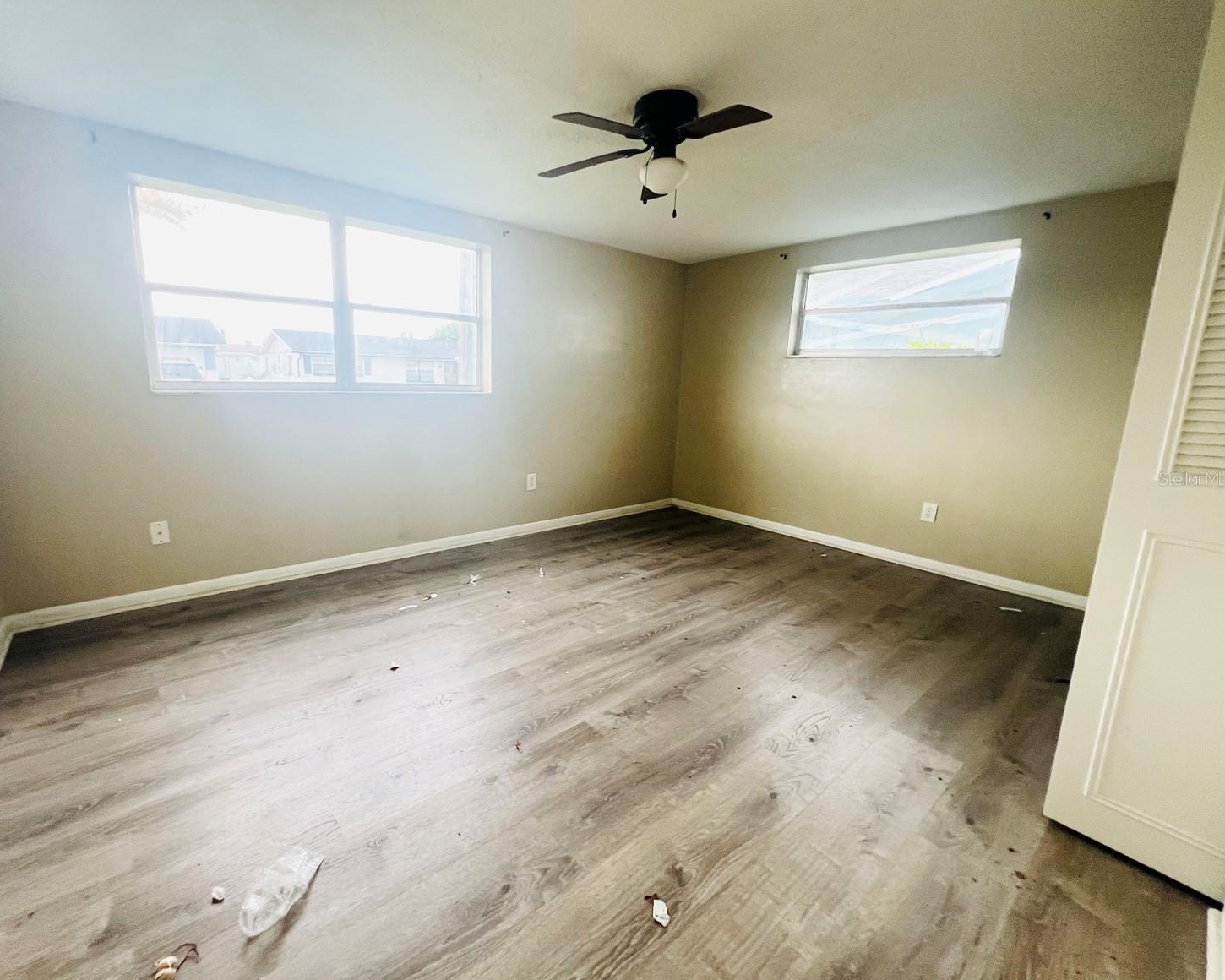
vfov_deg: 88.0
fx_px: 508
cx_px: 563
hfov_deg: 100.5
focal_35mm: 14
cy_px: 478
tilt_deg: -10.8
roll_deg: -0.7
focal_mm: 1.57
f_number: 1.8
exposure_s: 1/99
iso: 250
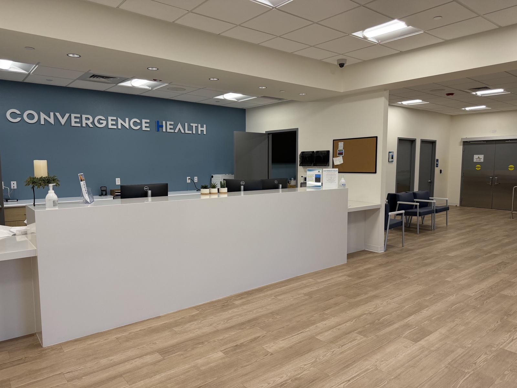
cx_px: 258
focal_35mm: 24
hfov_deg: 71.6
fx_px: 358
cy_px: 194
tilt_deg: -5.2
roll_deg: +0.4
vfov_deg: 56.8
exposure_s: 1/218
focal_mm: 6.76
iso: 160
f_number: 1.78
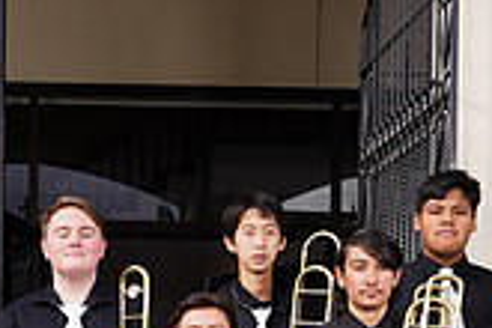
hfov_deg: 16.4
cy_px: 520
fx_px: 1681
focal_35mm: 123
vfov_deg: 10.7
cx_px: 54
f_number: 6.3
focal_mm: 35
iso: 100
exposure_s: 1/200
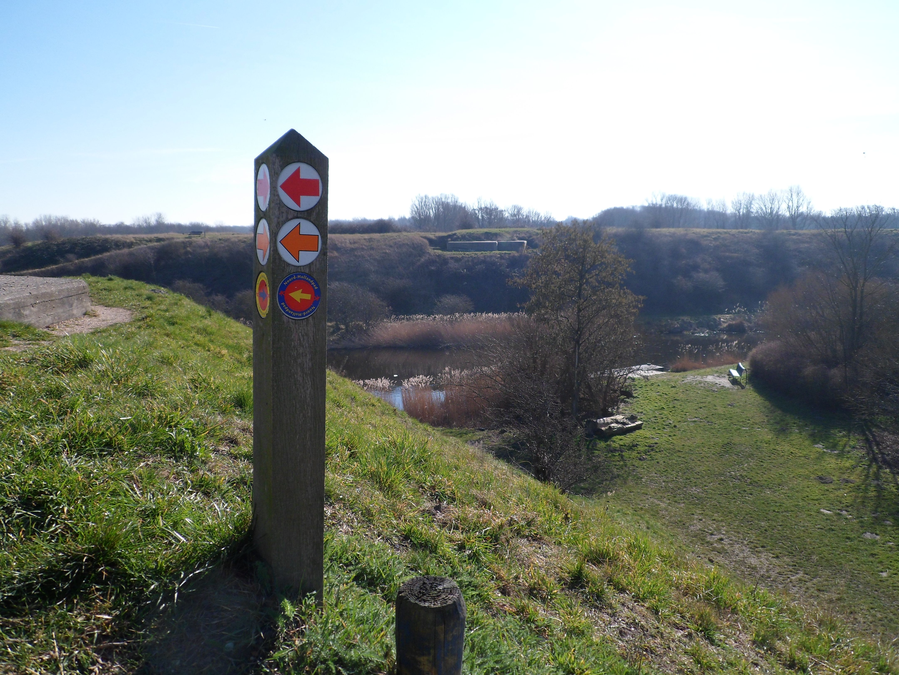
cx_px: 450
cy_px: 338
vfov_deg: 51.4
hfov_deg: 65.3
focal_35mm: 27
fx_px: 701
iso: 80
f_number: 3.3
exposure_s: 1/1000
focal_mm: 4.9
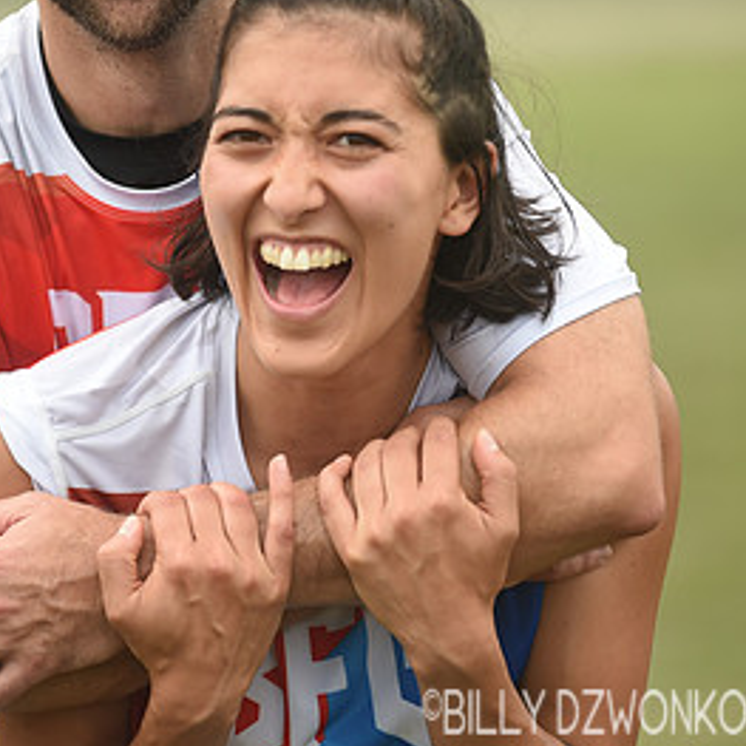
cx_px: 241
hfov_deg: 4.7
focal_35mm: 375
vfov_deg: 4.7
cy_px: 282
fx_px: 9143
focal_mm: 200
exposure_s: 1/1600
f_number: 2.8
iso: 320
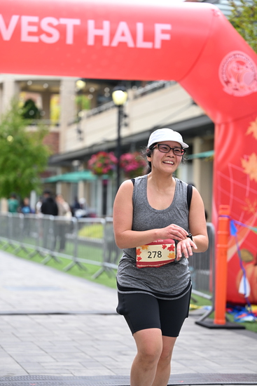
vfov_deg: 24.8
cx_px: 128
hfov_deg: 16.7
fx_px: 877
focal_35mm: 82
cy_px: 193
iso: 640
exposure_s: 1/2000
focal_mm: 82
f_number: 2.8
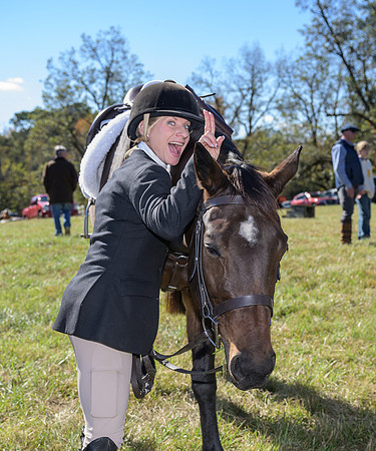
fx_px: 790
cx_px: 211
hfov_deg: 26.8
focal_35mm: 58
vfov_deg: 31.9
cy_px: 226
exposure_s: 1/250
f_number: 5
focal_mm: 42
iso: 50
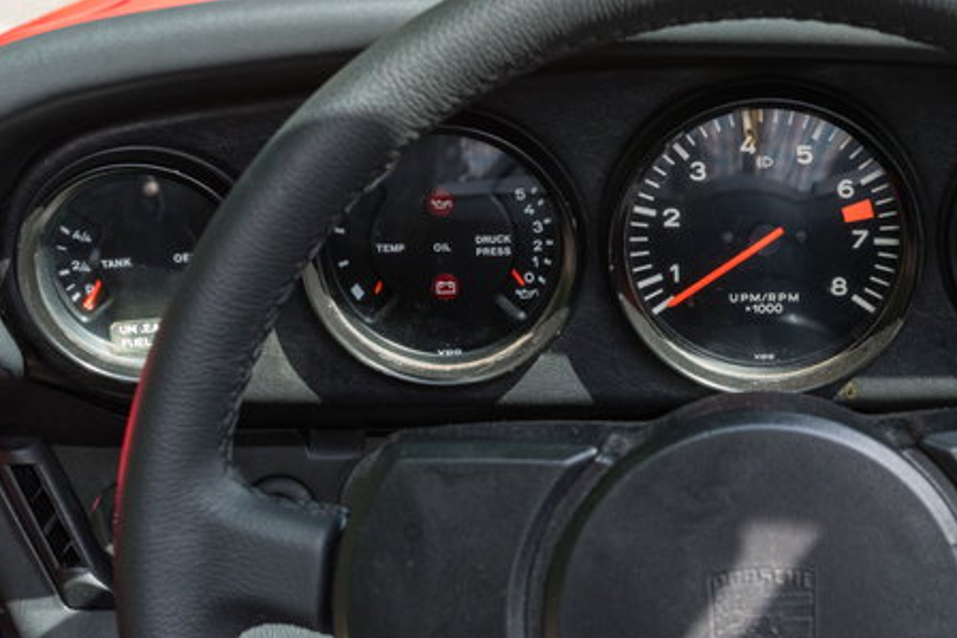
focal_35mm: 60
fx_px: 1595
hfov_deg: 32.5
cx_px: 763
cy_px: 377
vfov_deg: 22.6
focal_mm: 35
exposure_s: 1/60
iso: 800
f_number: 8
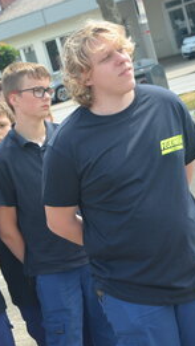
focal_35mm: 101
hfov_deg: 12.0
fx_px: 928
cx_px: 54
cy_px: 174
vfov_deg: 21.1
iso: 200
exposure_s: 1/160
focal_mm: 42
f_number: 6.3
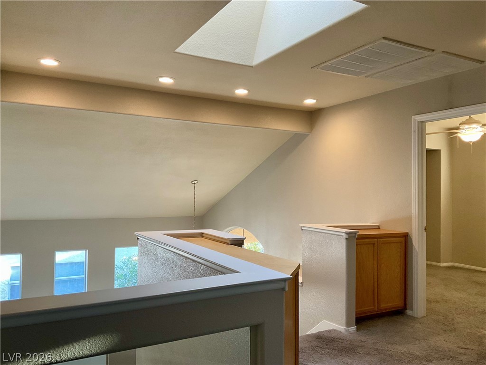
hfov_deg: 61.7
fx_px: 407
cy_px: 182
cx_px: 243
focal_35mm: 29
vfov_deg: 48.2
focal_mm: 3
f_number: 1.8
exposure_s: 1/60
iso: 80
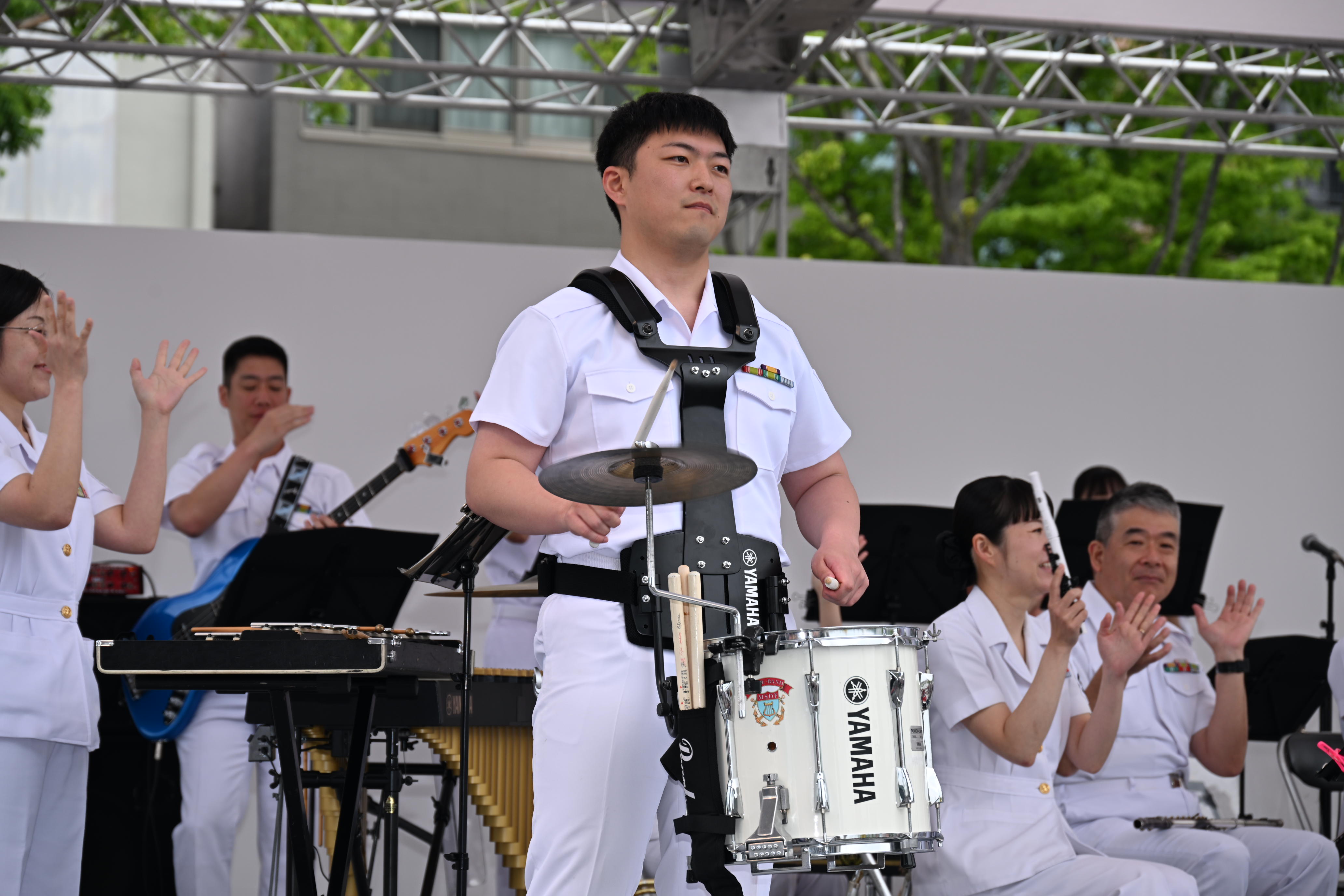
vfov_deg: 11.4
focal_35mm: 120
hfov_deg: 17.1
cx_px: 672
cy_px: 448
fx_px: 4480
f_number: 7.1
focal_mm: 120
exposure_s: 1/200
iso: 100
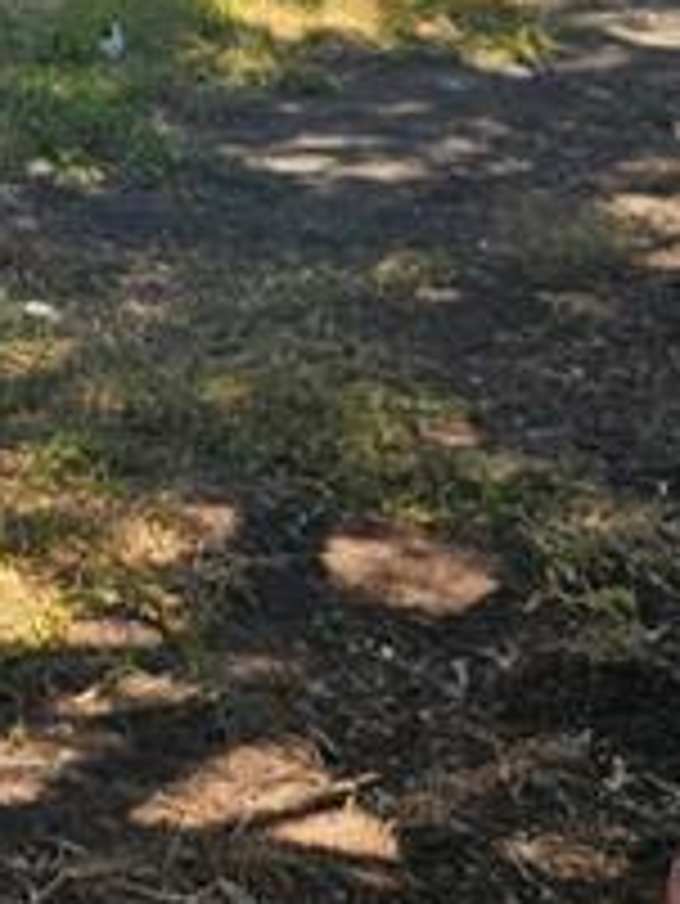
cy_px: -598
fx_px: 3061
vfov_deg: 15.1
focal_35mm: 117
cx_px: -739
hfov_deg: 11.3
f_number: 1.7
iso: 10
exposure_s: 1/279
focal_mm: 6.3
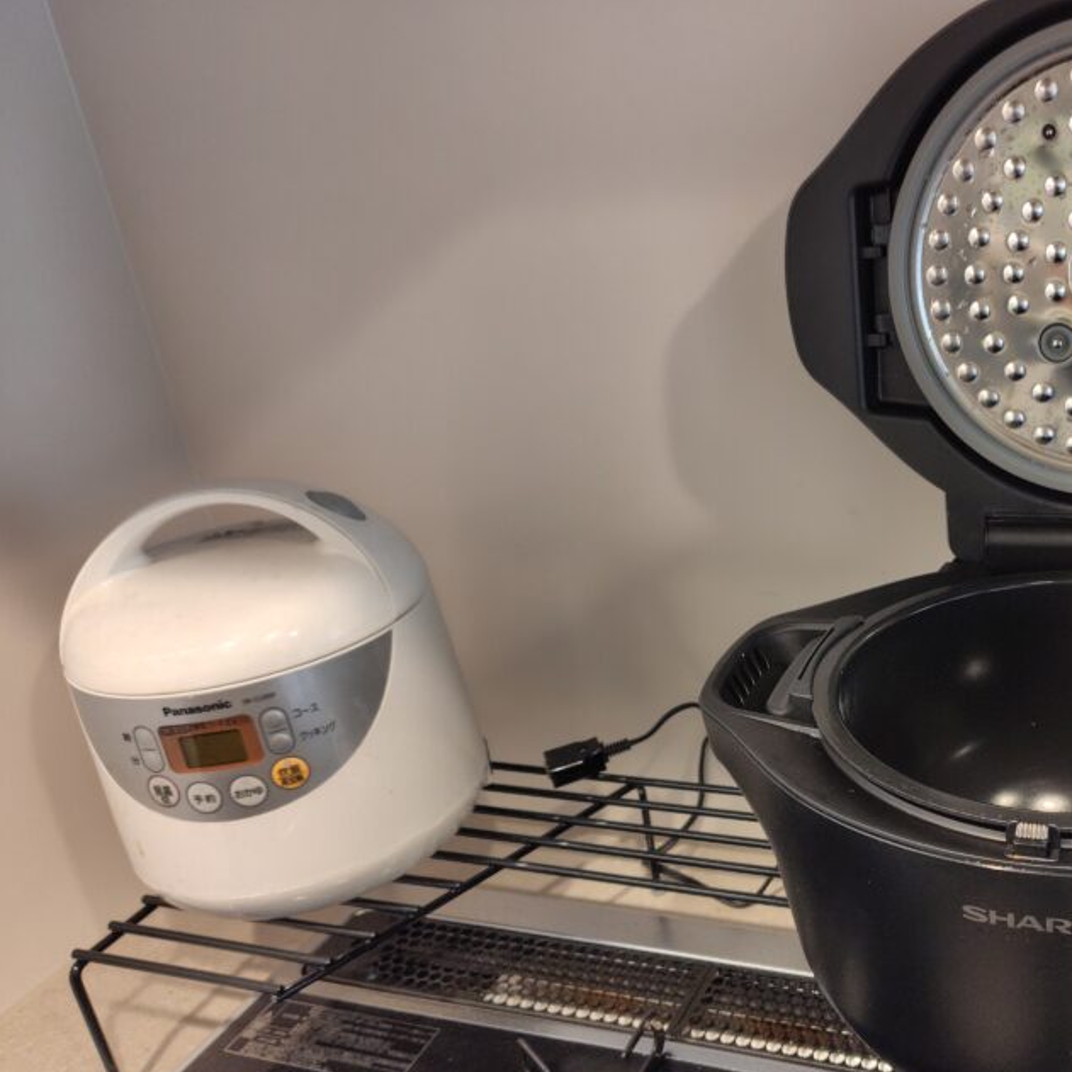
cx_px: 841
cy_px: 623
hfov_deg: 47.3
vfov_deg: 49.5
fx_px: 1156
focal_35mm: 33
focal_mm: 5.6
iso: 476
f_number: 1.9
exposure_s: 1/50
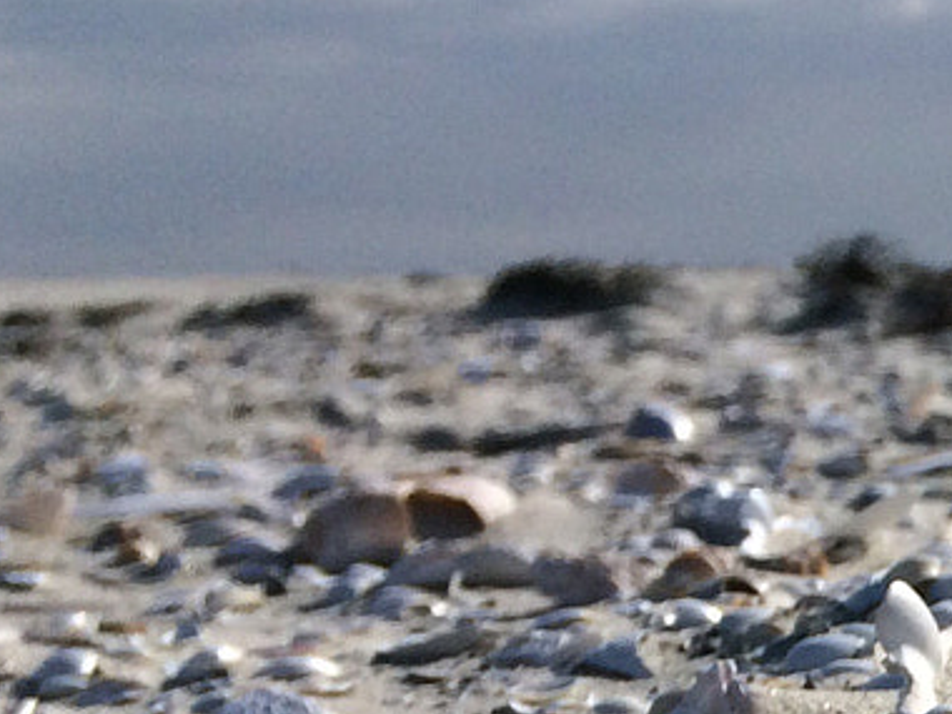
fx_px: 3355
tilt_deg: -16.9
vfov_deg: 11.6
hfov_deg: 13.8
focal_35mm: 122
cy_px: 1057
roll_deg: +1.1
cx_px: 1889
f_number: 2.2
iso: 32
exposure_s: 1/4566
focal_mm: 4.15
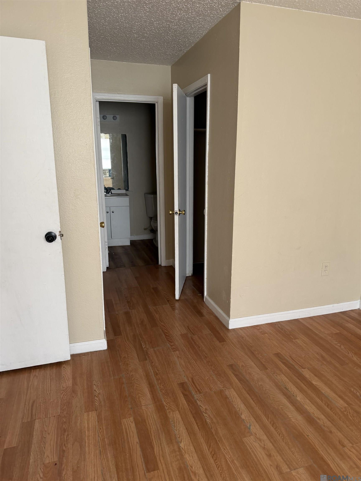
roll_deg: -0.8
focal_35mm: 24
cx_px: 180
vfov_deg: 71.6
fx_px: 334
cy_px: 240
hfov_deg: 56.8
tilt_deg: -14.5
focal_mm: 6.76
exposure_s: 1/121
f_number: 1.78
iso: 200
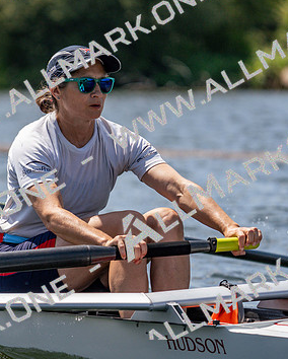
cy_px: 166
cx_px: 35
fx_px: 4265
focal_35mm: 401
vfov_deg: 4.8
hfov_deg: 3.9
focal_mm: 261
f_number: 5.6
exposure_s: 1/2000
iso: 250
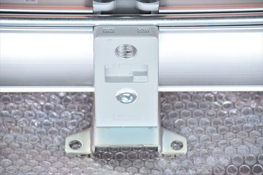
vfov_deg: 7.6
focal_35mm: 180
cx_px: 132
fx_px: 1316
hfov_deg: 11.4
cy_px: 88
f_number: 6.3
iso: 1250
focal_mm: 120
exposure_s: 1/50
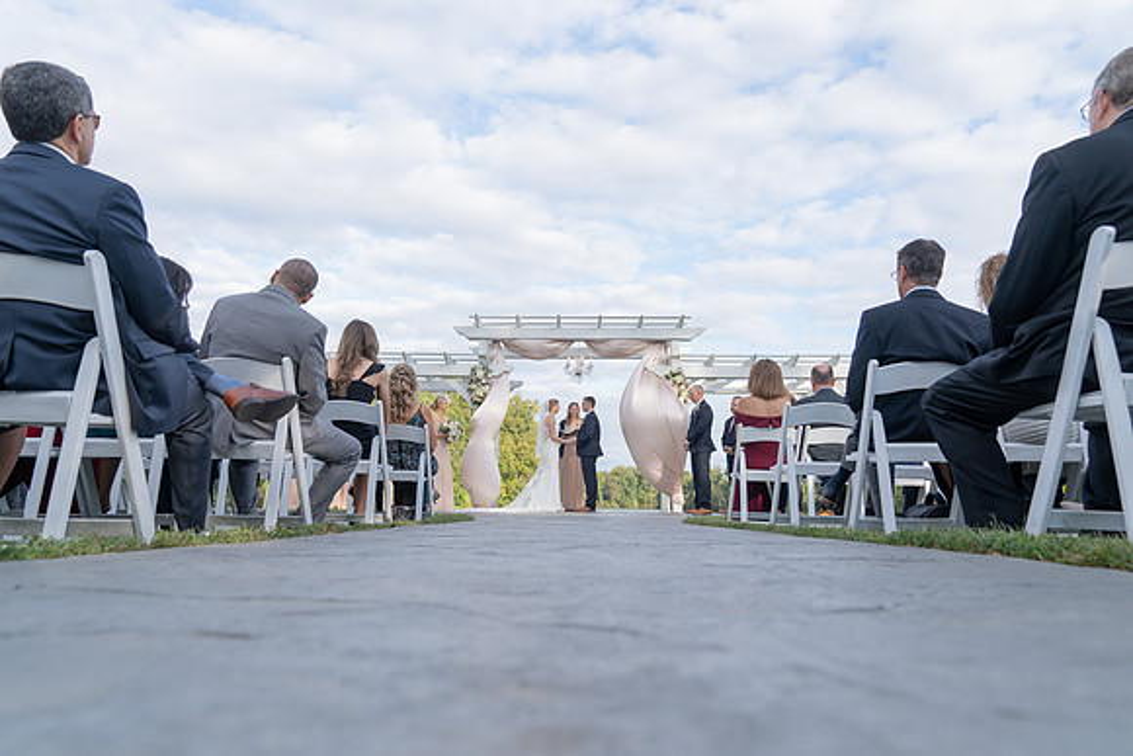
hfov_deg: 73.2
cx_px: 566
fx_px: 762
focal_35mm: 24
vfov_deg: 52.8
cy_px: 378
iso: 100
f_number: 4
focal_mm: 24
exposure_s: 1/250
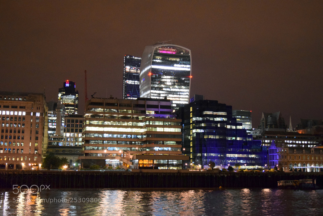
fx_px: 417
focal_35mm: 46
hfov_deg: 42.3
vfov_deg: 29.0
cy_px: 108
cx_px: 162
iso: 3200
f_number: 4.2
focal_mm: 31
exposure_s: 1/10
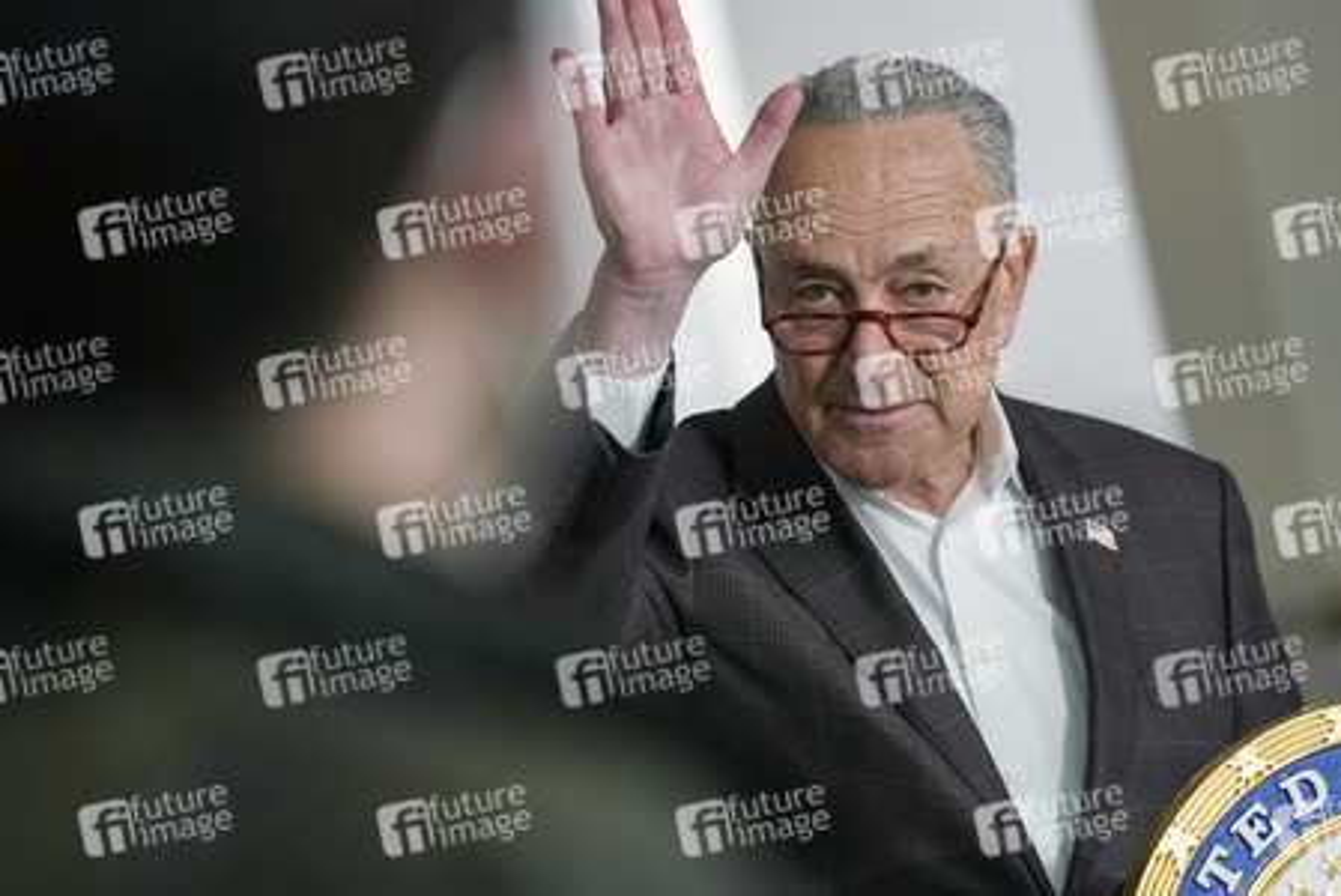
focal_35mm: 250
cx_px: 670
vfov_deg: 5.5
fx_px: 9318
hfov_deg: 8.2
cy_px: 448
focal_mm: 250
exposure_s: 1/320
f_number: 5.6
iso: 4000
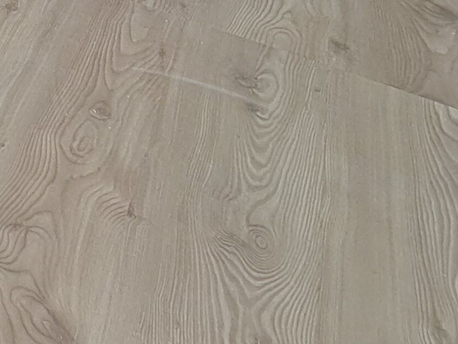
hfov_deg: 18.0
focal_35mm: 63
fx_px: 834
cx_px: -499
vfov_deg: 16.7
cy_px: -369
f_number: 2.2
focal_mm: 1.74
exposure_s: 1/50
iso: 50
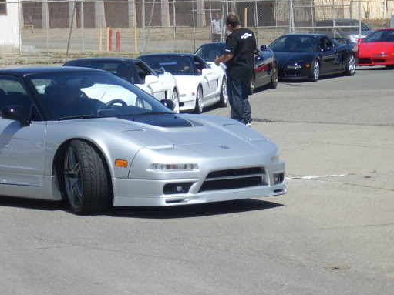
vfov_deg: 8.4
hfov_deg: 11.2
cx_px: 214
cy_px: 104
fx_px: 2014
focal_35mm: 177
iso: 64
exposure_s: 1/420
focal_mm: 18.6
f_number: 5.2
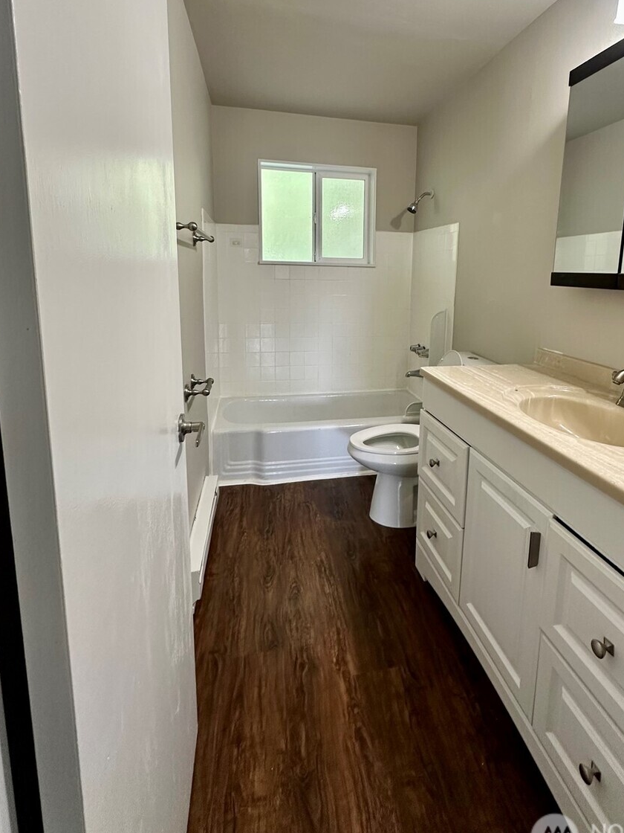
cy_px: 337
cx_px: 357
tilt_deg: -8.7
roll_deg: -1.9
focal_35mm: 18
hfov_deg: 71.2
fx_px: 433
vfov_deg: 86.8
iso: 200
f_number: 2.2
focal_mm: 2.22
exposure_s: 1/60
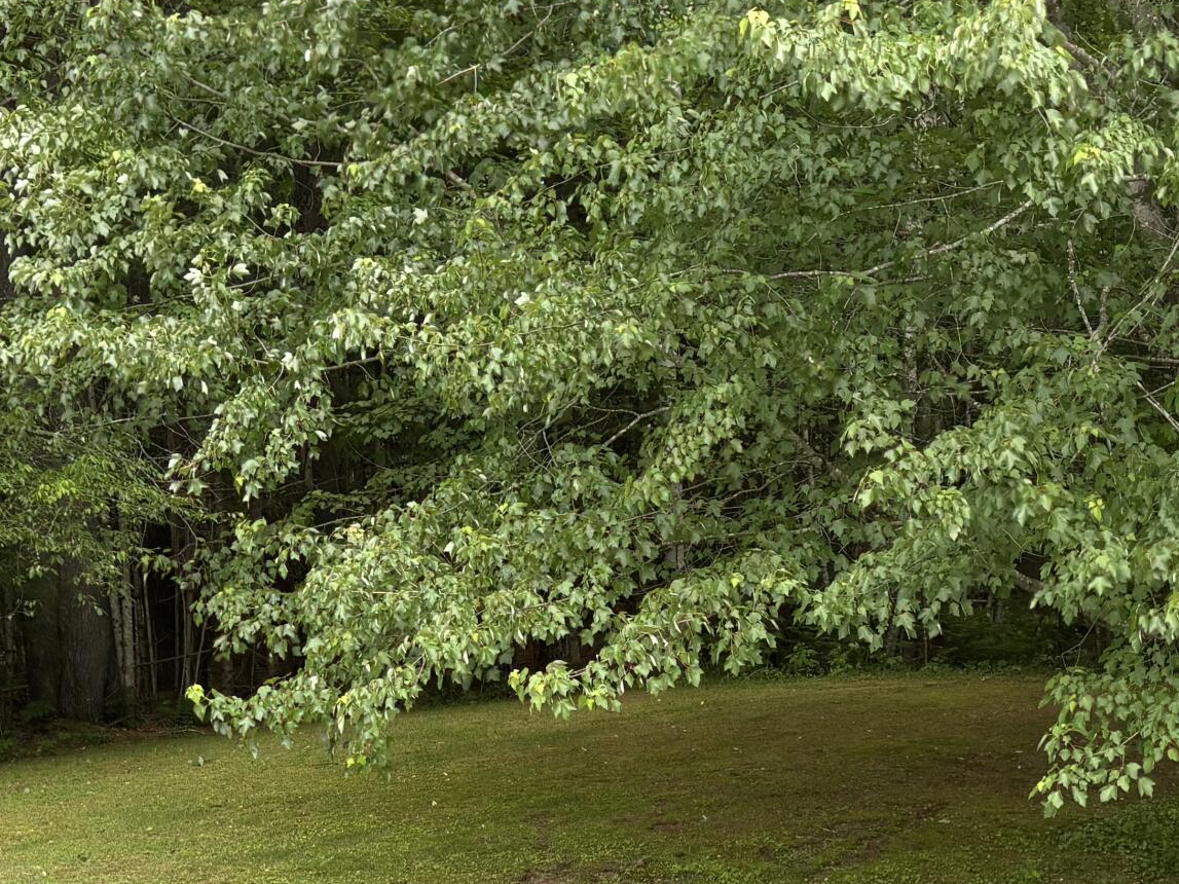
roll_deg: +2.4
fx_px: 2316
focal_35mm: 68
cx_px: 596
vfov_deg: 20.9
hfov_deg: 28.6
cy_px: 882
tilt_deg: -9.9
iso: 50
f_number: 1.6
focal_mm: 5.96
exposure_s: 1/584
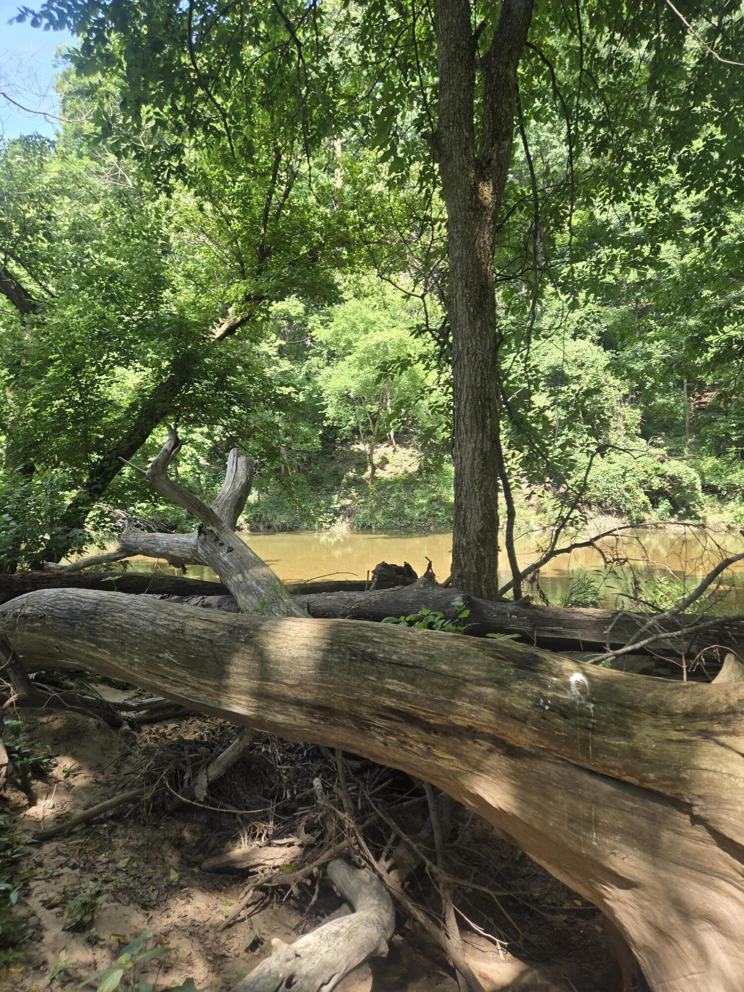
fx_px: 659
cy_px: 496
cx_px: 372
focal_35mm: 23
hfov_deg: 58.9
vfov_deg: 73.9
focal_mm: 5.4
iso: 25
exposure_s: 1/262
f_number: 1.8
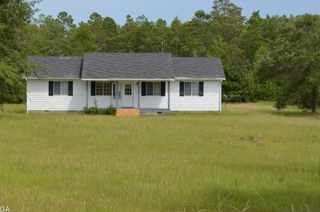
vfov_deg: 16.2
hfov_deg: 24.2
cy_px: 97
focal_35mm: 84
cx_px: 151
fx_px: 745
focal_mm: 48
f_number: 8
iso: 125
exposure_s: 1/250
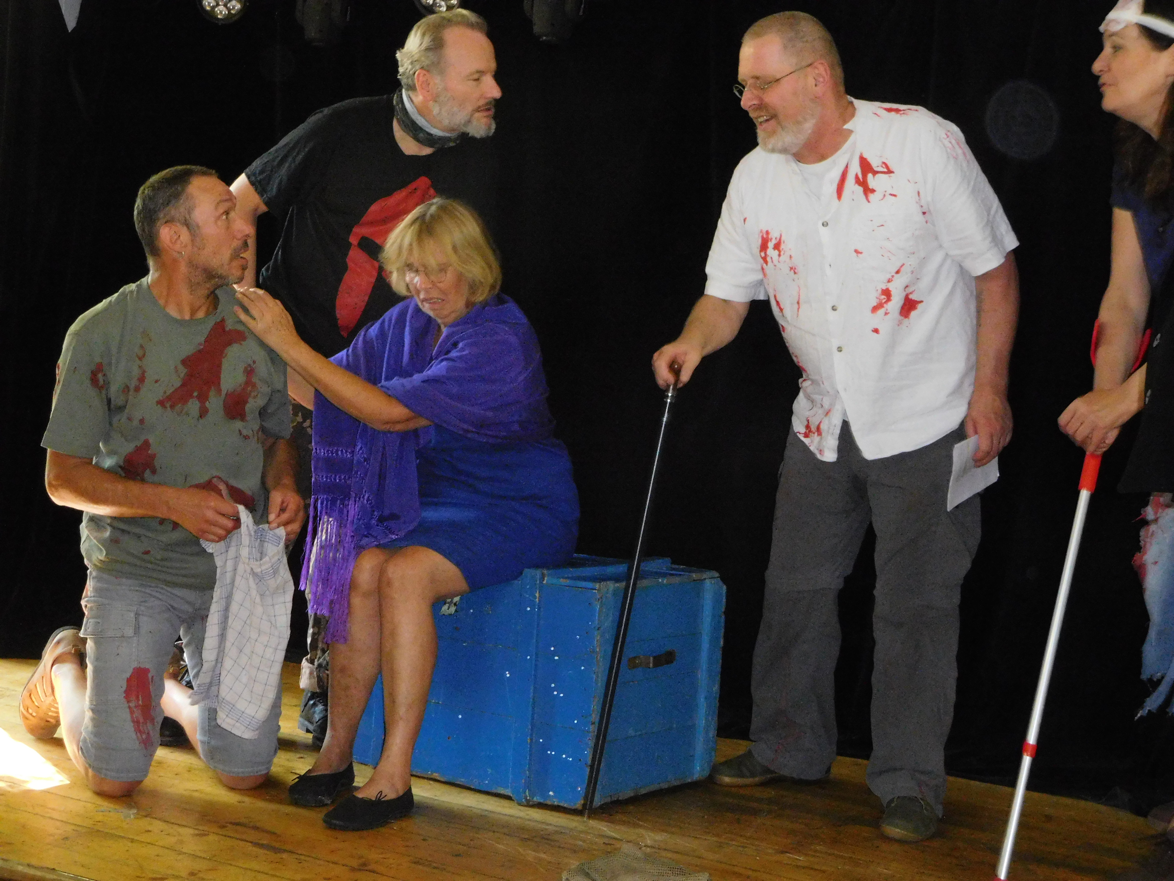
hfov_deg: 34.9
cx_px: 587
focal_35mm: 55
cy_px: 440
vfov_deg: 26.6
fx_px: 1865
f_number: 4.2
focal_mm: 9.8
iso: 1100
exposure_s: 1/30
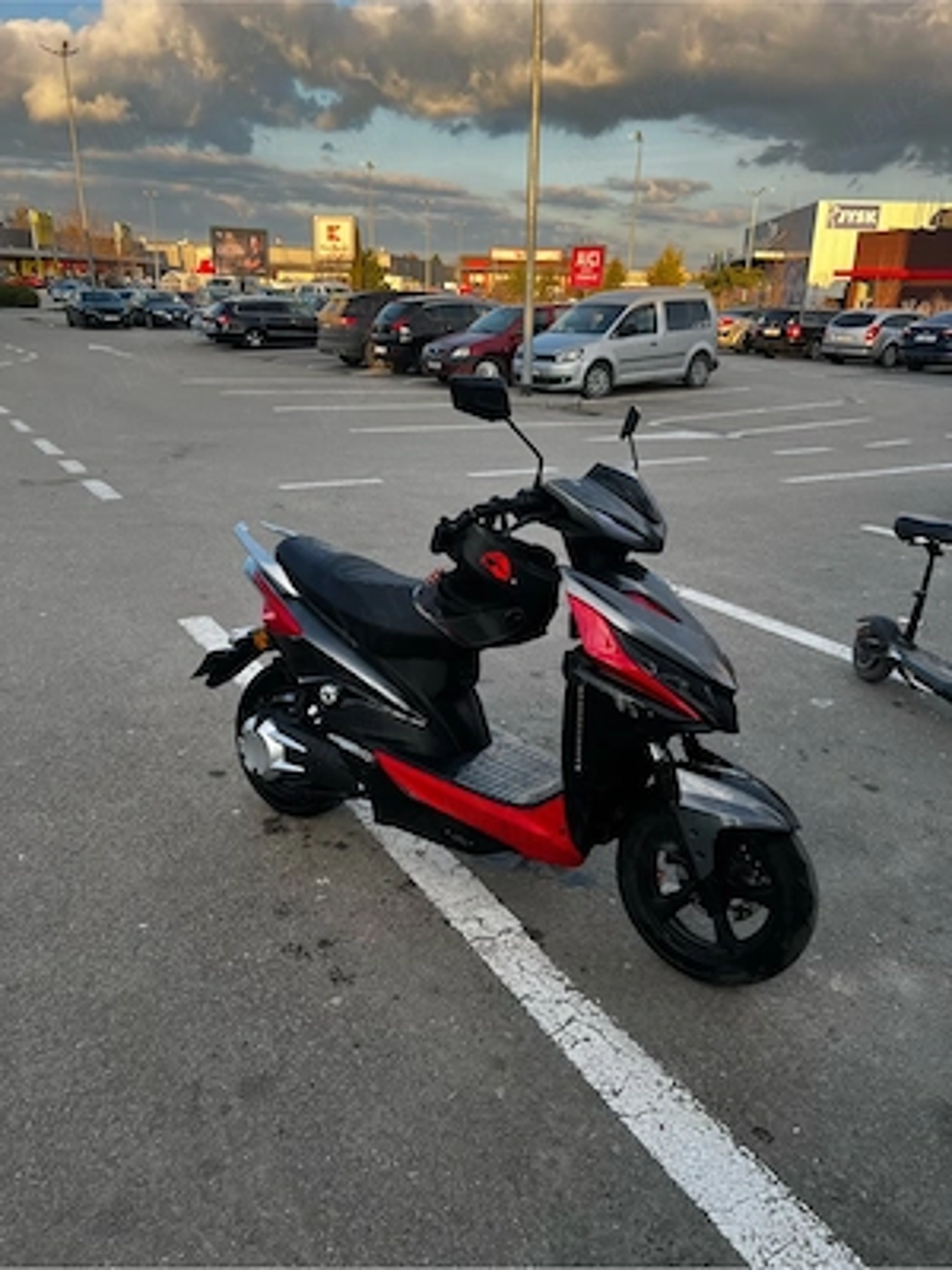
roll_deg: -2.4
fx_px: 953
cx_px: 476
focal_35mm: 26
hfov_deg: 53.1
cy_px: 635
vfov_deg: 67.3
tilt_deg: -19.1
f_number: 1.5
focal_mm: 5.7
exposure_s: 1/614
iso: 50
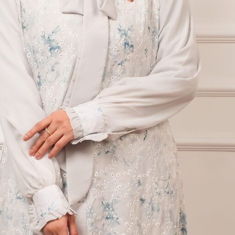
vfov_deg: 7.8
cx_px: 94
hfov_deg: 7.8
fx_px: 1728
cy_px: 186
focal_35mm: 225
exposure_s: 1/200
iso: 250
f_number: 8
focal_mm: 35
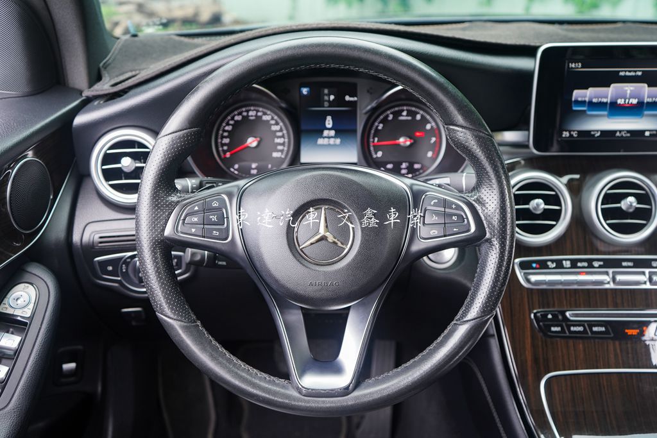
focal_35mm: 35
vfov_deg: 37.9
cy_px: 219
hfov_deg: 54.4
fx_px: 639
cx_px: 328
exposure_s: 1/40
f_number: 4
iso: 320
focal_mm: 35
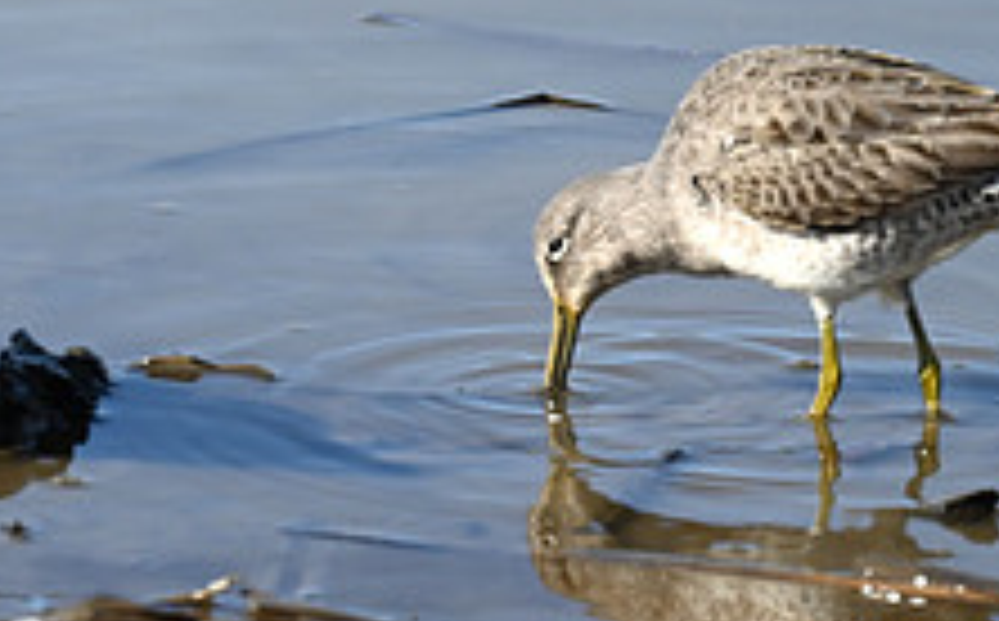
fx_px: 57903
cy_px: -63
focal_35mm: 2130
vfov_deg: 0.6
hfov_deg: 1.0
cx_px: -40
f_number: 6.3
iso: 280
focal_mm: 800
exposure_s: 1/800
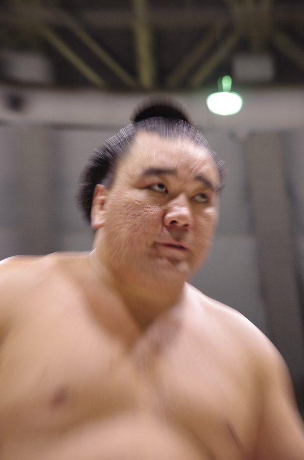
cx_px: 152
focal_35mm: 112
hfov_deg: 12.2
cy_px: 230
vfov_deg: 18.3
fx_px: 1425
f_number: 5.6
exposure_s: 1/40
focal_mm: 75
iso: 1600
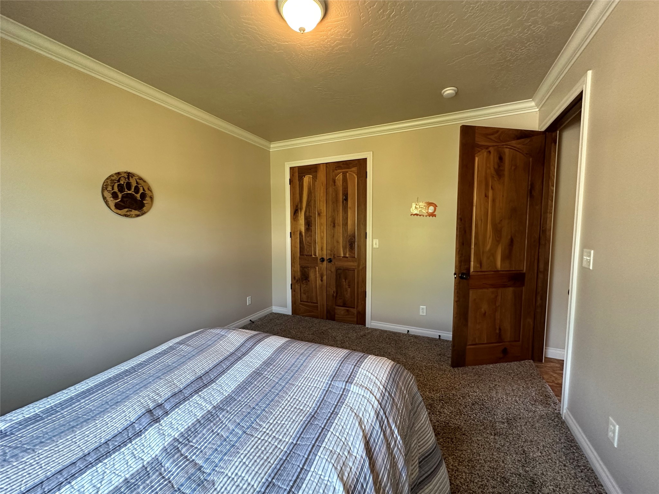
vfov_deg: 85.7
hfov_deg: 102.1
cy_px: 247
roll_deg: +0.1
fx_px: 267
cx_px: 330
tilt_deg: -4.6
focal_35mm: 14
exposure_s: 1/60
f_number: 2.2
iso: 320
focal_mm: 2.22
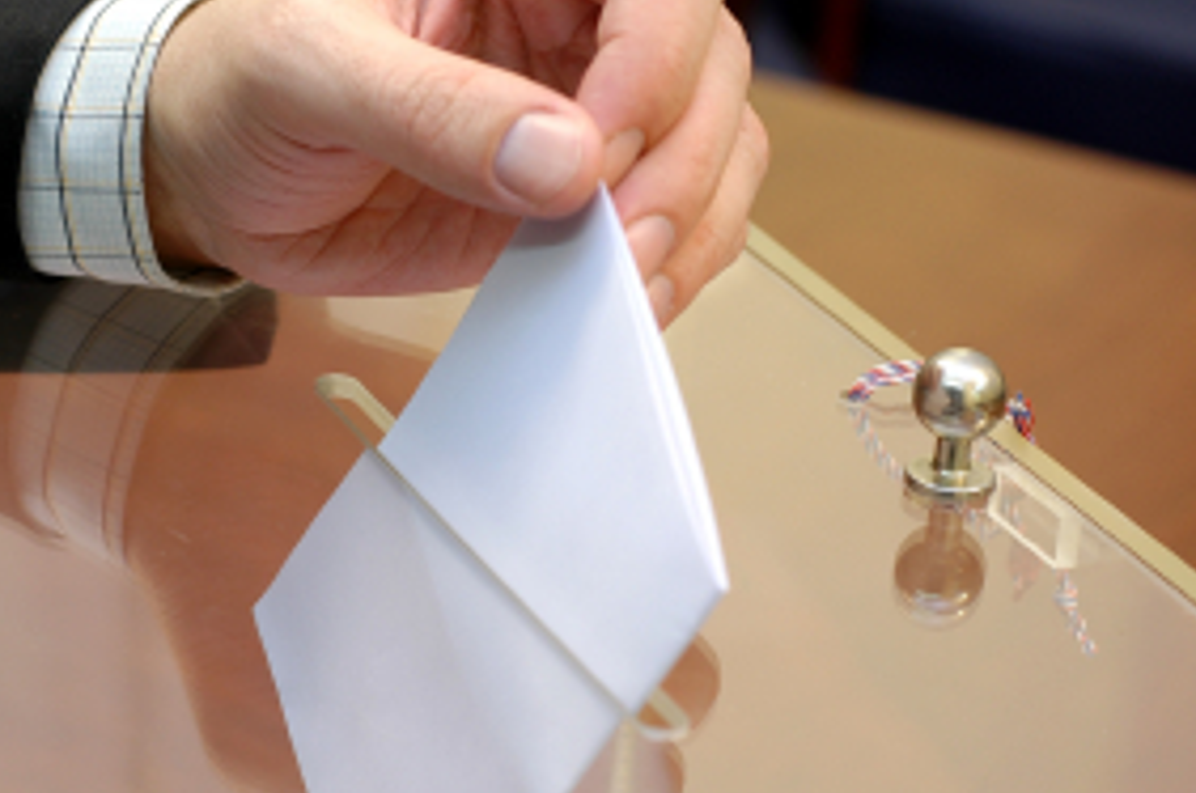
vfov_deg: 12.1
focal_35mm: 113
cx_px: 473
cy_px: 428
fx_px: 3748
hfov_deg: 18.1
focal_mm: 50
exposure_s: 1/4
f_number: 5
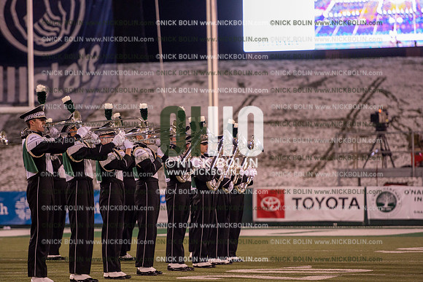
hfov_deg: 10.3
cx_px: 212
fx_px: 2350
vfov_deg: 6.9
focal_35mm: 200
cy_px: 141
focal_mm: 200
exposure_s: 1/1250
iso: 2500
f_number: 2.8
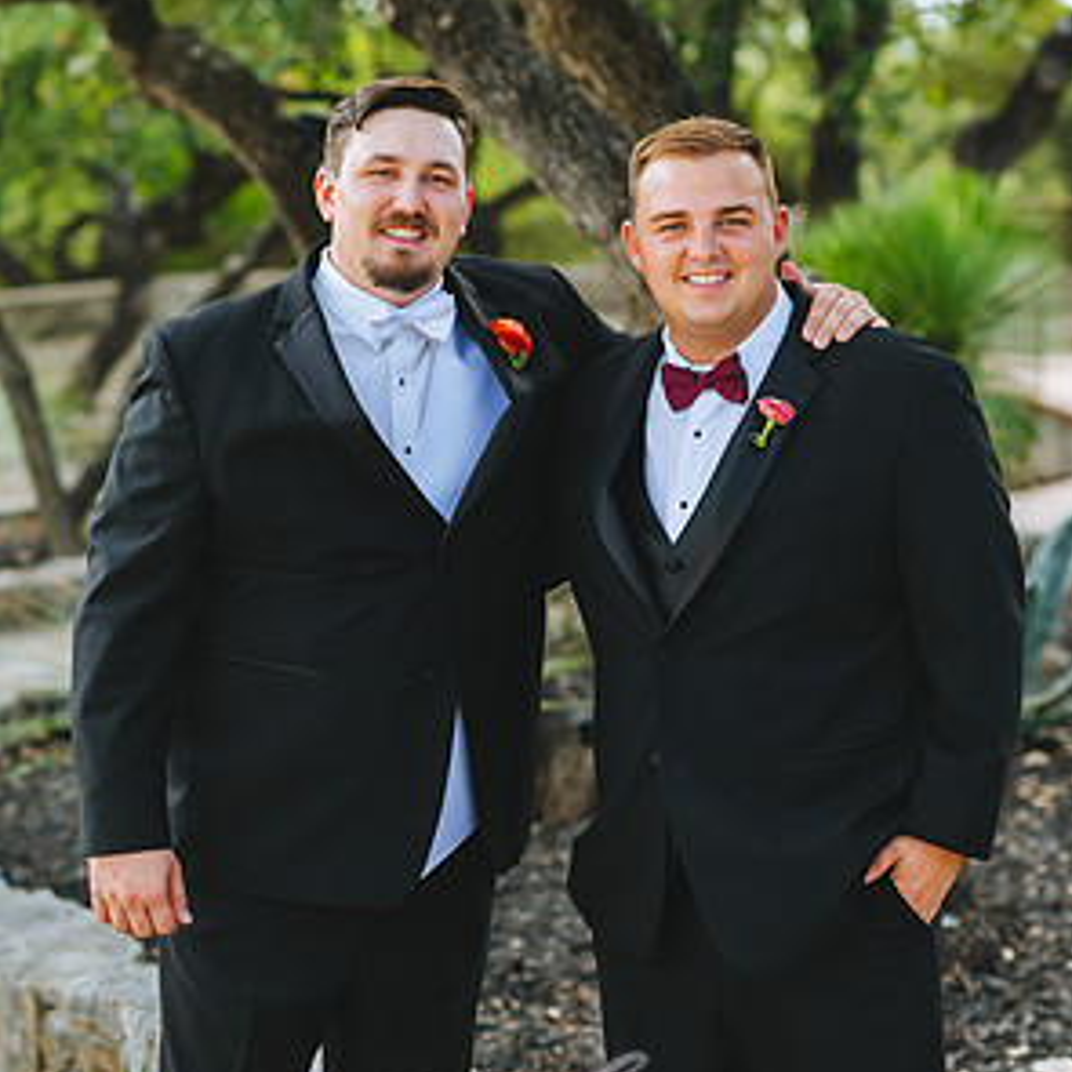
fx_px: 3854
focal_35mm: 110
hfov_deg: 15.8
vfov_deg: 15.8
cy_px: 491
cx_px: 540
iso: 320
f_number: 3.5
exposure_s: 1/800
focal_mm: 85
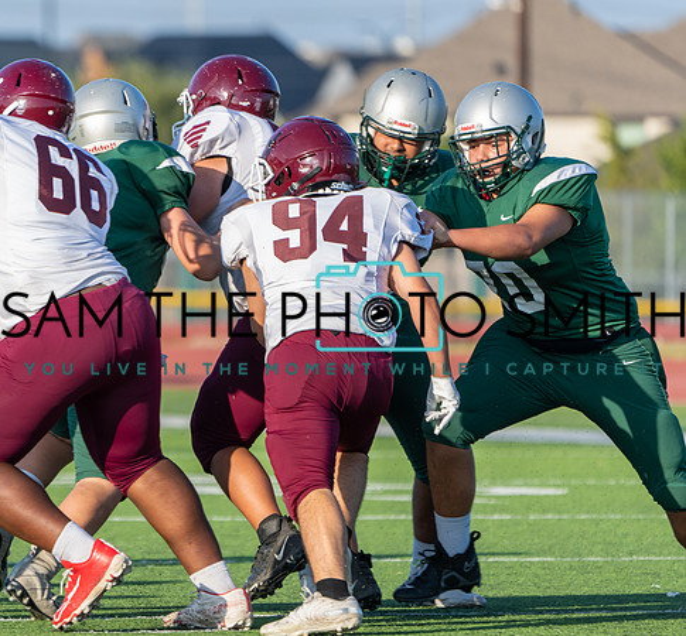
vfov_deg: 2.8
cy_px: 337
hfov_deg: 3.0
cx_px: 66
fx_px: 12951
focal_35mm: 599
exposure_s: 1/500
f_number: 5.6
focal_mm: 376
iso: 200
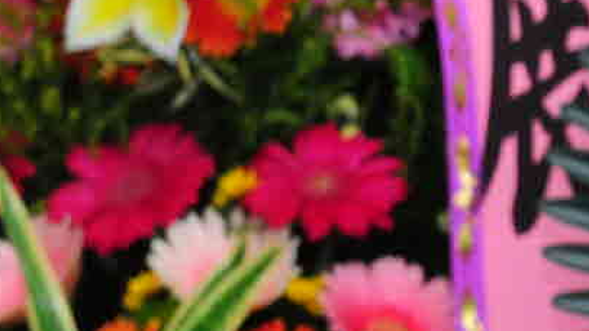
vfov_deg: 2.2
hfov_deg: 3.9
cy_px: -9
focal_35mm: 546
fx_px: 8524
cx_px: 1557
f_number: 8
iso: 1600
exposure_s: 1/125
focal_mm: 70
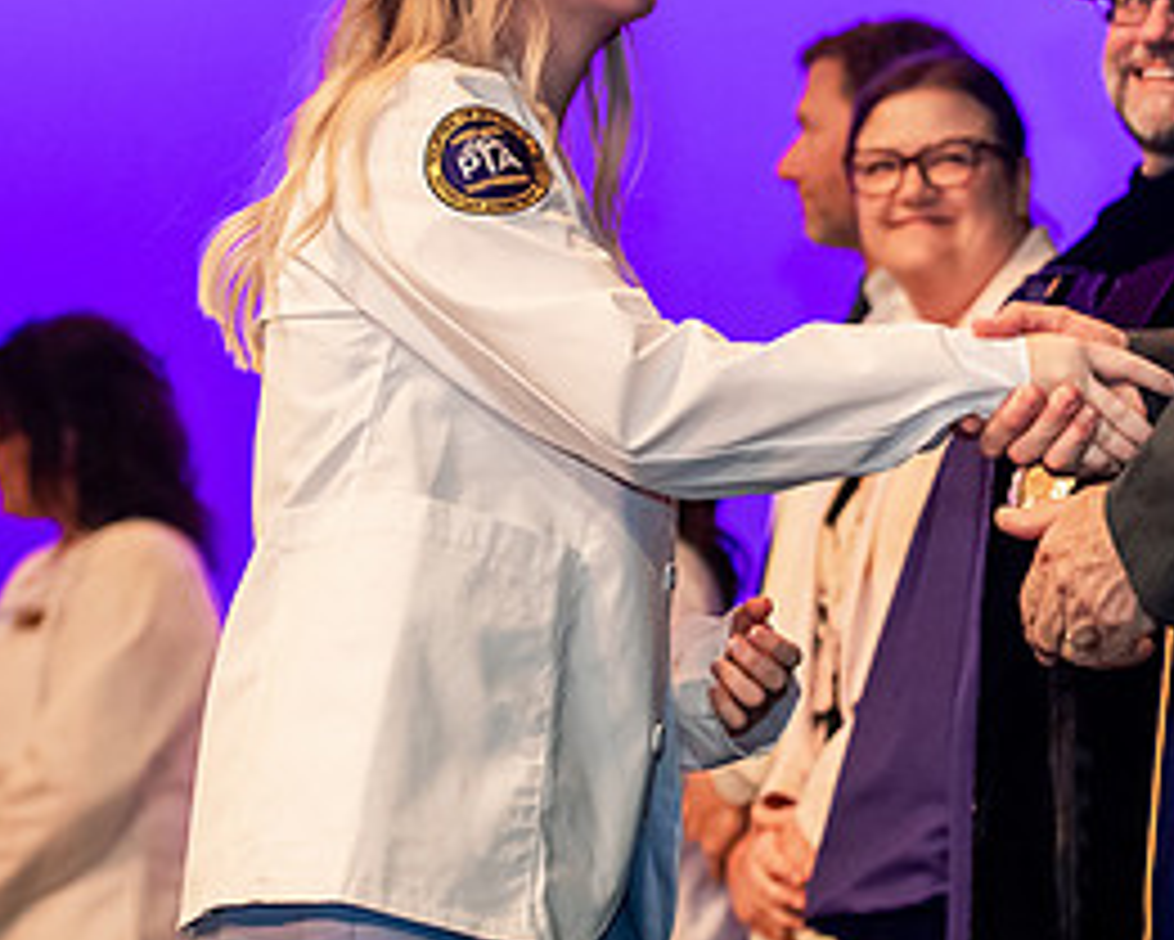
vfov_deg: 9.0
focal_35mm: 171
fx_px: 5944
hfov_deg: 11.2
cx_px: 1048
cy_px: 164
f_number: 3.5
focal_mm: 82
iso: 2500
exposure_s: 1/200
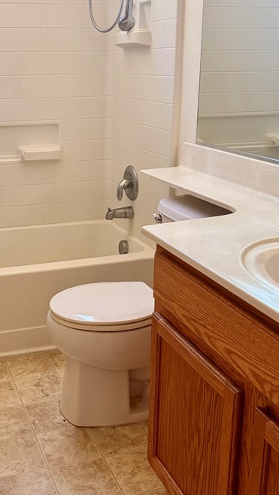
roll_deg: +1.1
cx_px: 60
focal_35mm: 44
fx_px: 578
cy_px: 216
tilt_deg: -15.4
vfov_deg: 46.3
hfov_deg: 26.7
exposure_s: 1/60
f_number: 1.6
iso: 160
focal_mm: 5.96
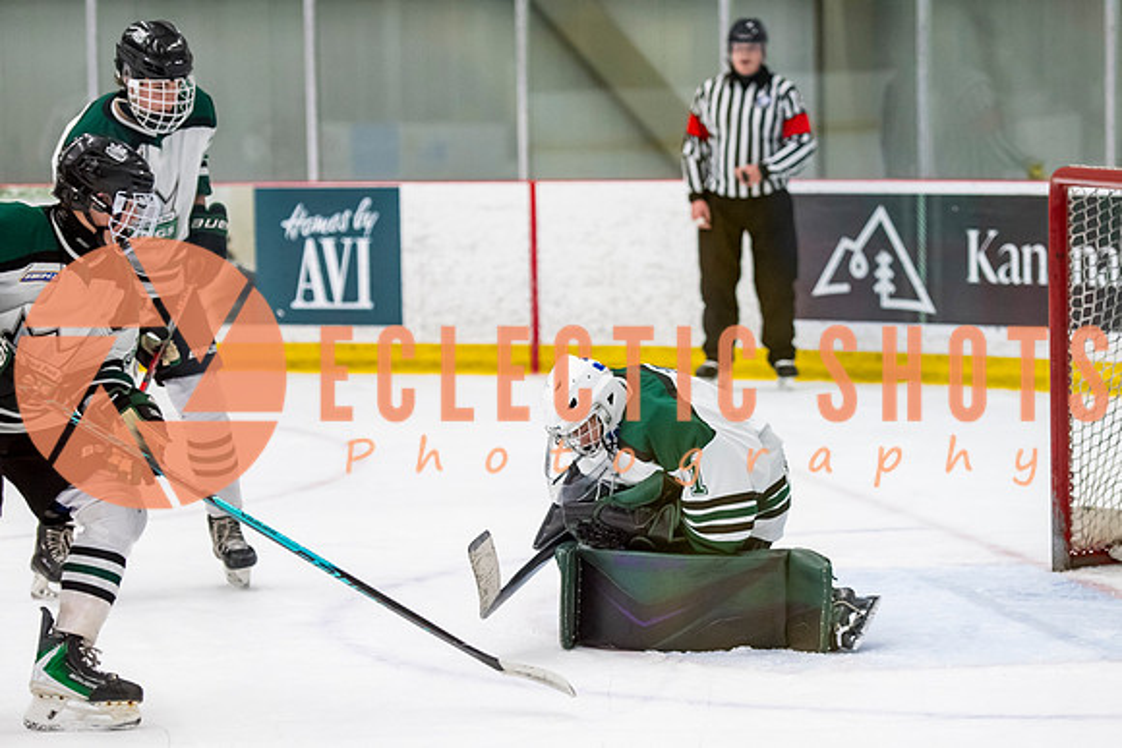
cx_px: 664
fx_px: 4676
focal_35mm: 150
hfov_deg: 13.7
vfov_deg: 9.2
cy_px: 458
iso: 2000
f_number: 3.2
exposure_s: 1/640
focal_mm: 100
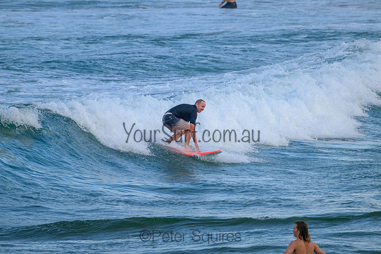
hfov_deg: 2.6
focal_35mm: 800
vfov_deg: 1.7
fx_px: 8468
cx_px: 190
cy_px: 127
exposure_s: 1/2000
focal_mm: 800
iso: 1800
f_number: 11
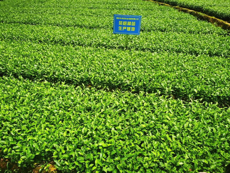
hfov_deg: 65.3
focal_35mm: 27
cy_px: 86
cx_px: 115
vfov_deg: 51.4
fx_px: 179
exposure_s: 1/1984
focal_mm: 5.56
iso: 50
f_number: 1.6
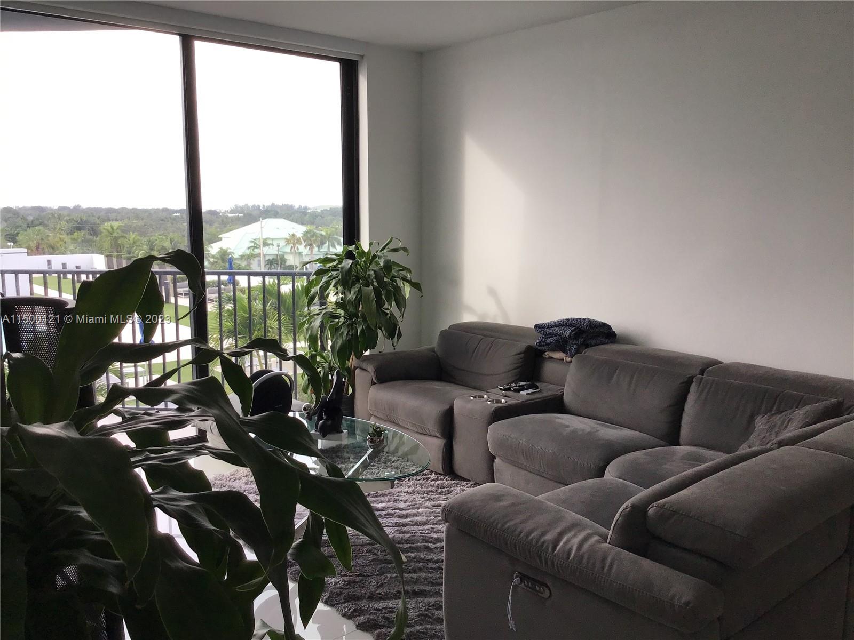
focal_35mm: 31
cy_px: 320
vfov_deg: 45.4
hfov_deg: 58.4
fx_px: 765
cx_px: 427
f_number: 2.4
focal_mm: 3.3
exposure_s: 1/120
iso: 40
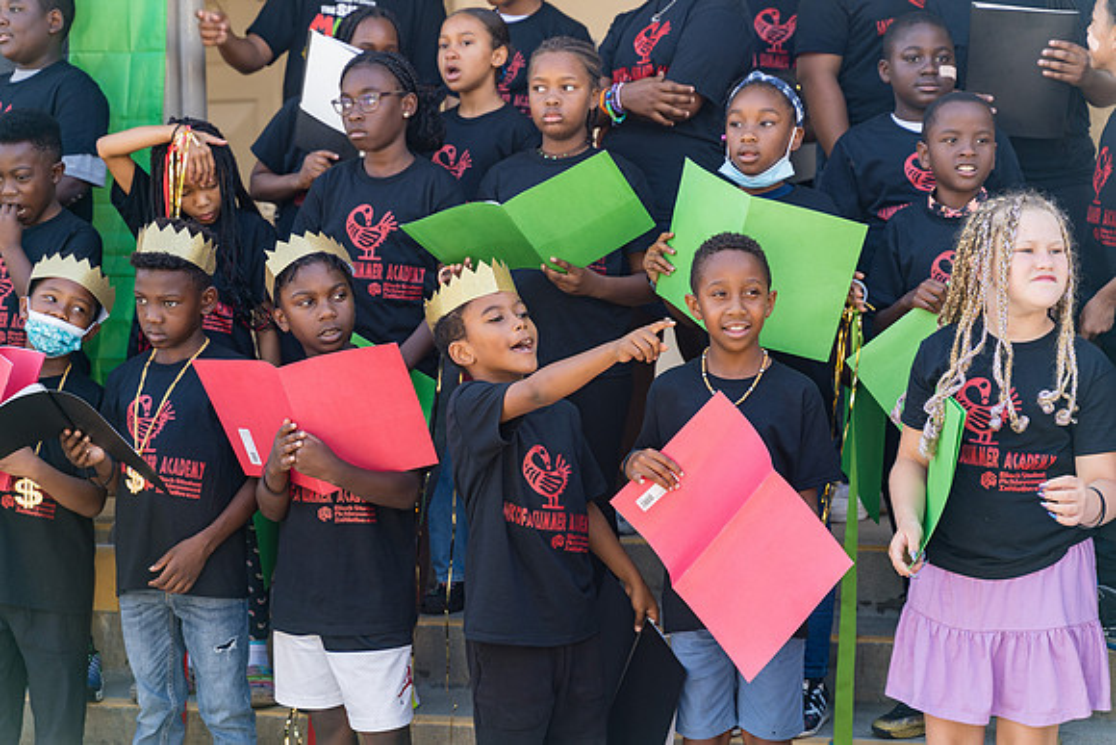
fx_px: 2325
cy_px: 372
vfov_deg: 18.2
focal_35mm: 75
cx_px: 558
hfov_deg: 27.0
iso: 200
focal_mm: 75
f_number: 4
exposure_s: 1/250
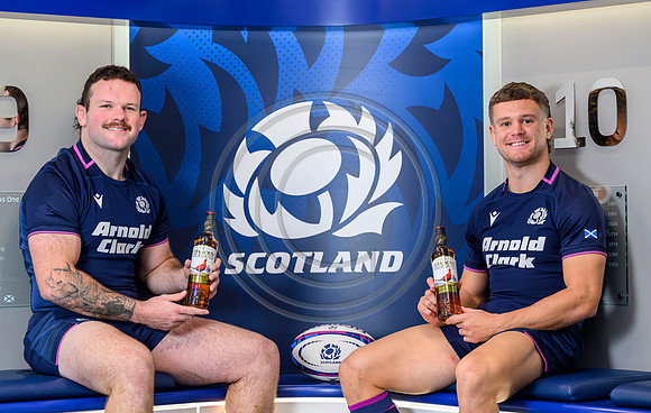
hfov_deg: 18.1
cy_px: 207
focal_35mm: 115
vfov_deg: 11.6
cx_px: 357
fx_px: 2042
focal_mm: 103
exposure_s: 1/125
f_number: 3.5
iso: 2000
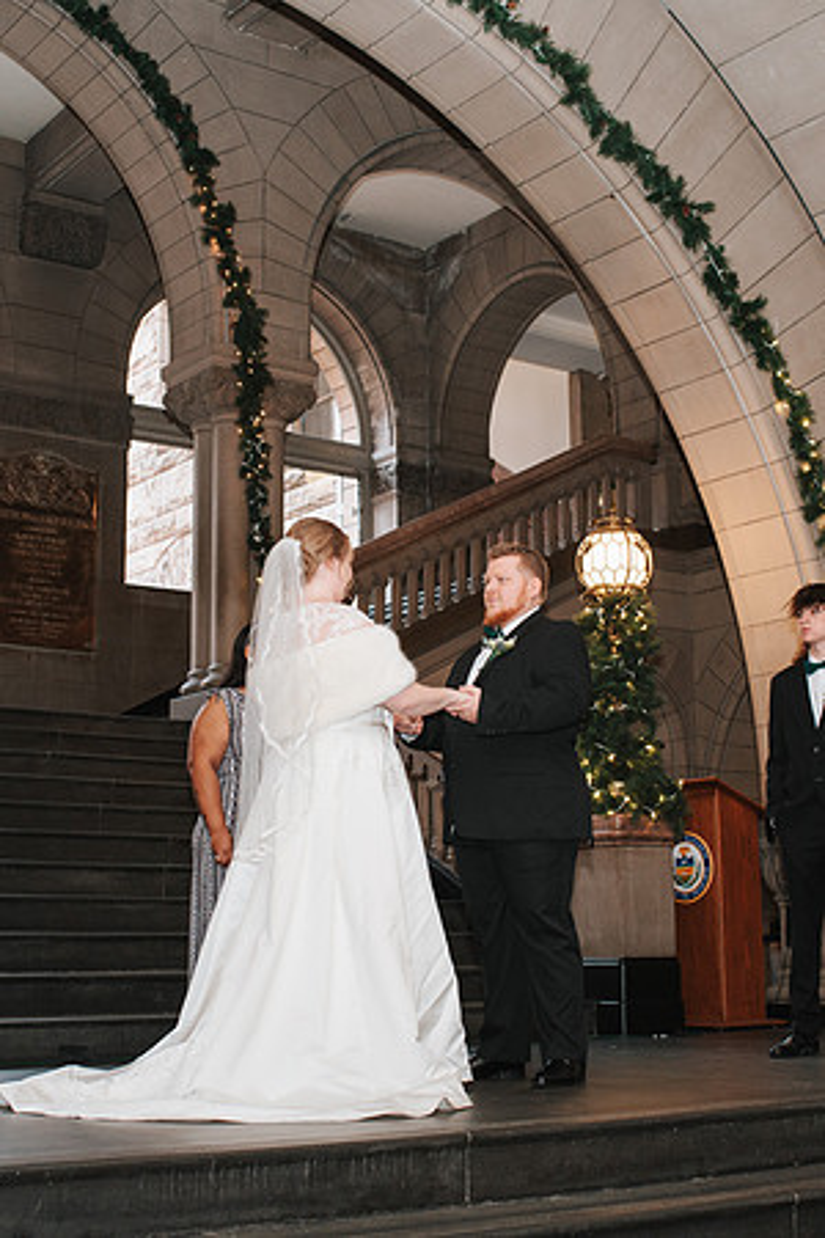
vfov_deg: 37.9
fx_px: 1803
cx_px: 379
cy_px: 619
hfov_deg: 25.8
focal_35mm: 52
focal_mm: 35
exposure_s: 1/200
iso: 1000
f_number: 3.5
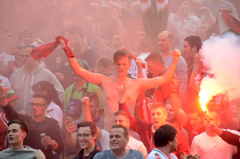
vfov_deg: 4.6
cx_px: 120
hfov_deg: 6.9
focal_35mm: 300
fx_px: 1996
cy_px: 80
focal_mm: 200
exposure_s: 1/350
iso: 1000
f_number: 6.3
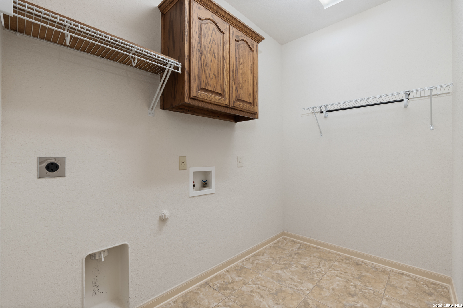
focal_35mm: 16
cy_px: 154
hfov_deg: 96.7
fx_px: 206
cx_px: 232
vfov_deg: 73.7
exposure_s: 1/2
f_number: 8
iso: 800
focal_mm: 16
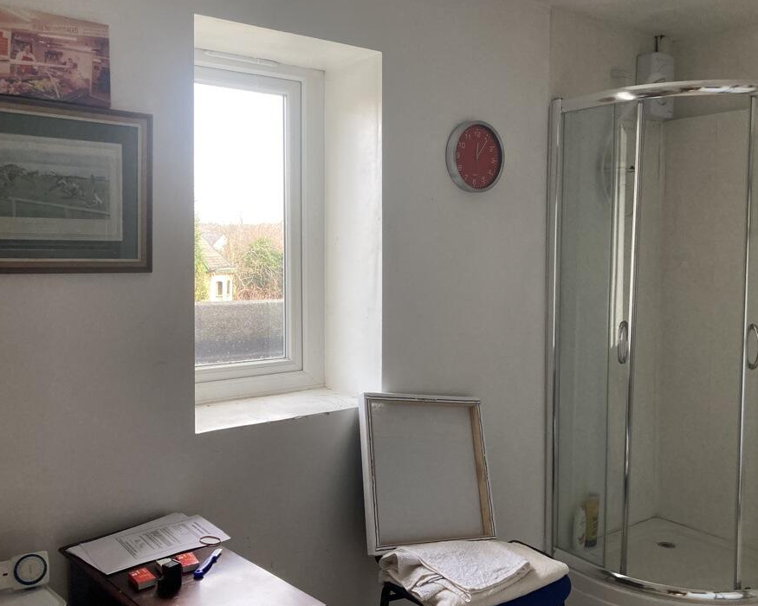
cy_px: 300
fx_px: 718
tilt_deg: -4.2
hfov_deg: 55.4
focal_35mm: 32
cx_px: 437
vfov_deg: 45.8
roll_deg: -0.7
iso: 100
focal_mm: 3.99
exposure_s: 1/60
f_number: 1.8
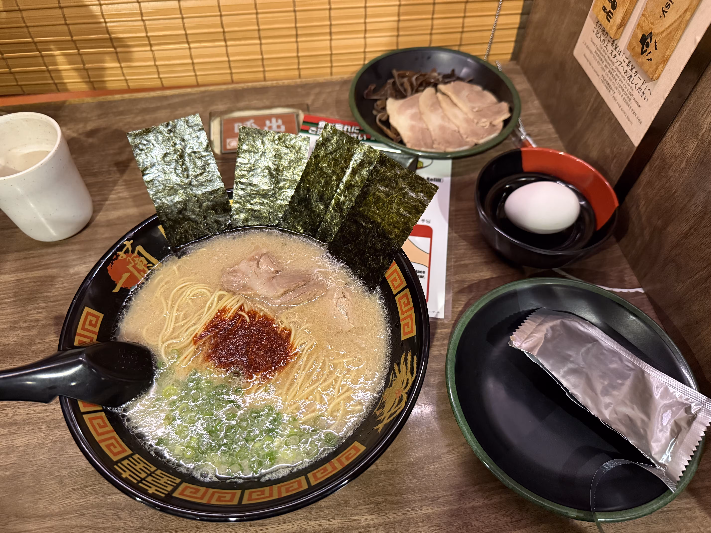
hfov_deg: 71.6
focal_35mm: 24
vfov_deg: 56.8
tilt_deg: -56.4
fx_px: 493
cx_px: 356
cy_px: 266
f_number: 1.78
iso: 800
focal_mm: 6.76
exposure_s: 1/55
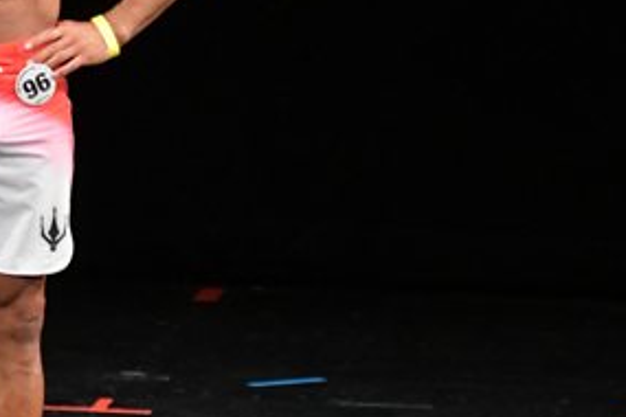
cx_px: 89
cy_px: 83
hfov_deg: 2.7
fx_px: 13475
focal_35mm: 775
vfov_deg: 1.8
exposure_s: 1/400
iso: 3200
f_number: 5.6
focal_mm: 190
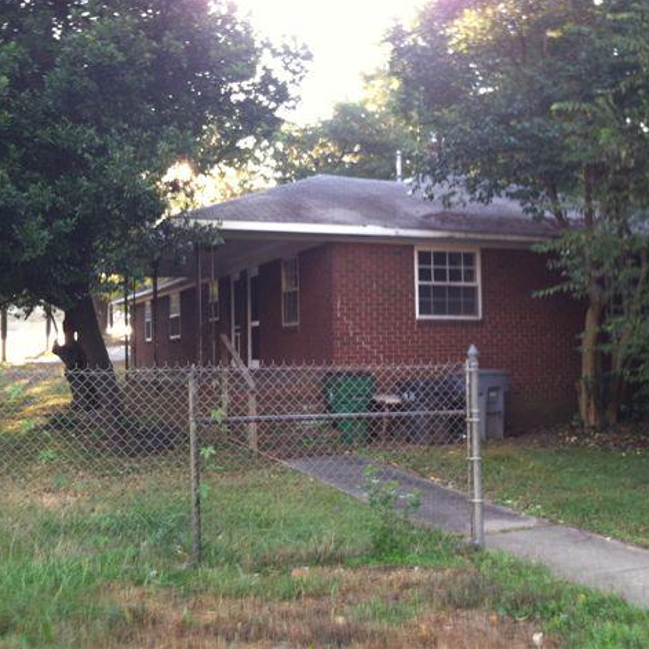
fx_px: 891
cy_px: 321
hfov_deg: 39.8
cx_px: 391
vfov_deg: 40.0
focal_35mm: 42
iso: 80
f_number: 2.8
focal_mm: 3.85
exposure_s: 1/30
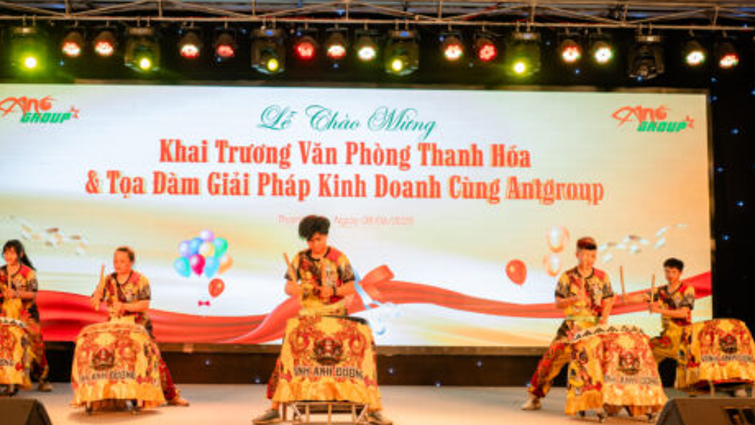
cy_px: 226
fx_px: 821
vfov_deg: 29.0
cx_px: 333
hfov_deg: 49.3
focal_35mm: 41
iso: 1250
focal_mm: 30
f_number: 3.2
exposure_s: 1/200
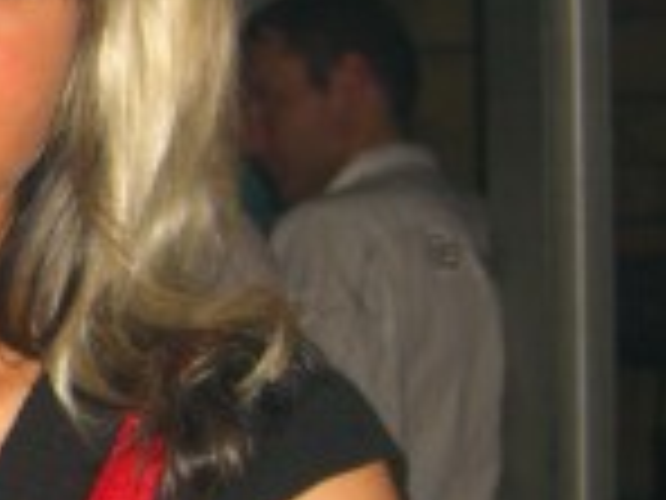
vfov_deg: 9.6
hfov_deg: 12.1
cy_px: 203
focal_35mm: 154
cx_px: -414
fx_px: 2963
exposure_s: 1/60
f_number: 2.8
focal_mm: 7.9
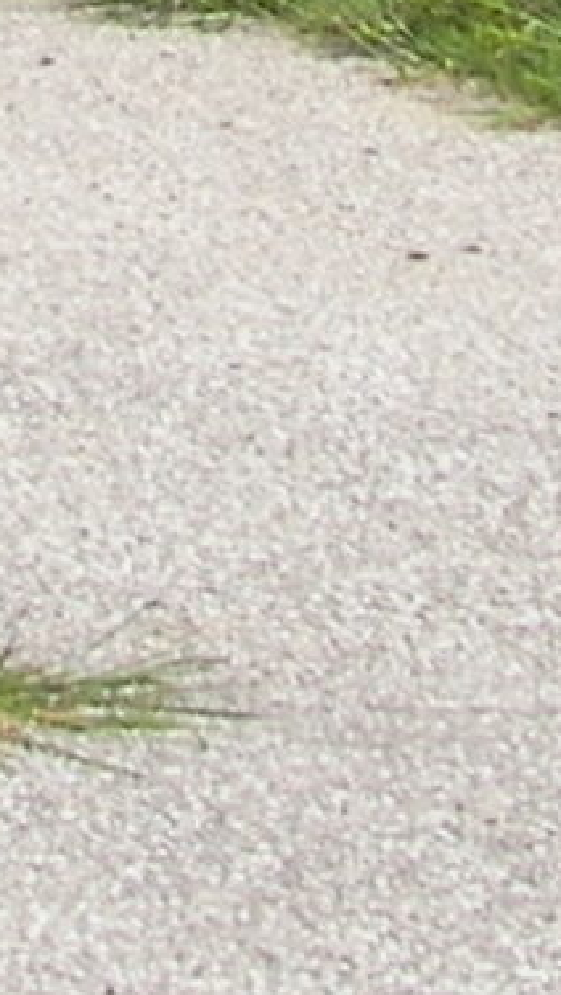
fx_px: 7048
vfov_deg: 7.6
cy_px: -1297
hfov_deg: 4.5
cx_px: -267
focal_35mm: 267
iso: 50
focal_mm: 6
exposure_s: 1/800
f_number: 2.8
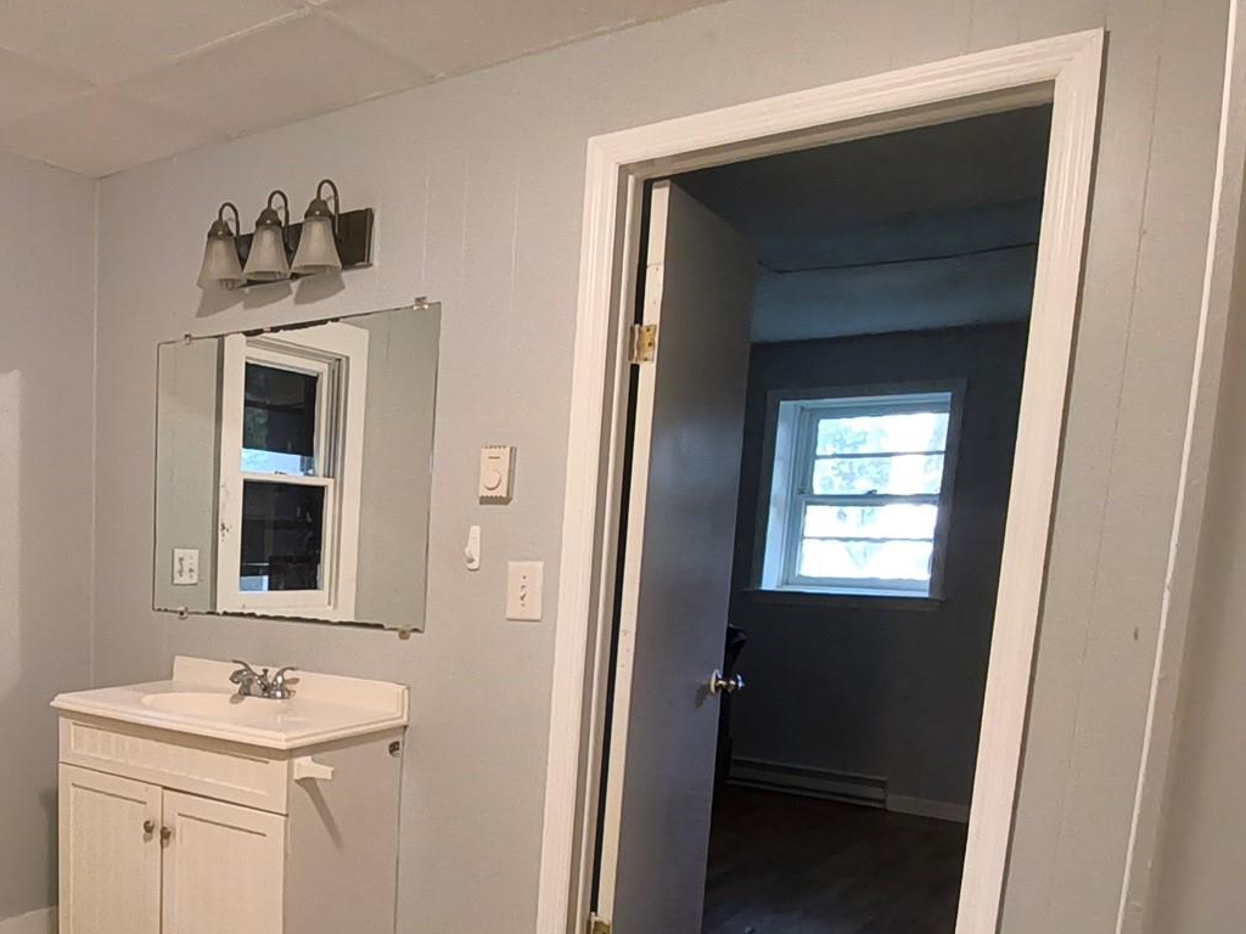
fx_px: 1152
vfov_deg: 42.4
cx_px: 159
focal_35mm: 32
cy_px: 728
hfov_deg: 51.2
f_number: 2.2
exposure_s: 1/30
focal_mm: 1.46
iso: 320
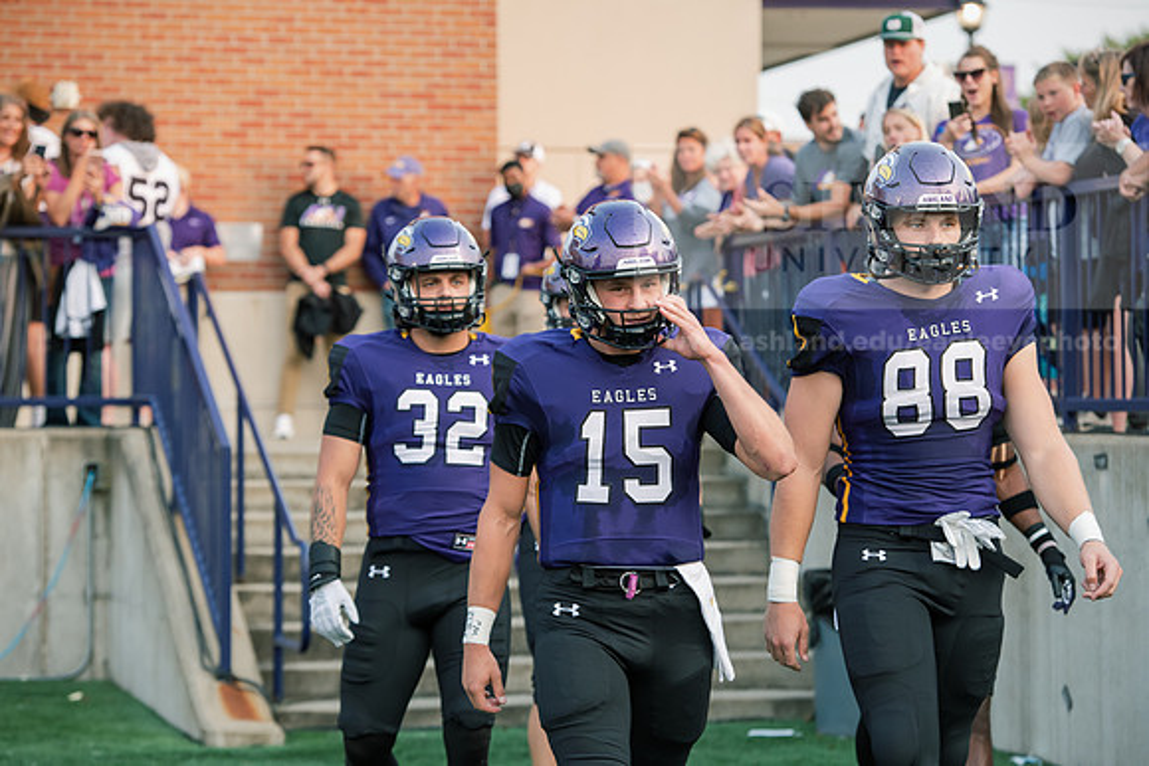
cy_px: 383
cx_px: 574
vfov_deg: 11.4
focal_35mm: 120
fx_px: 3831
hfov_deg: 17.1
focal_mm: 120
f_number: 4.5
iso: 800
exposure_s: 1/400
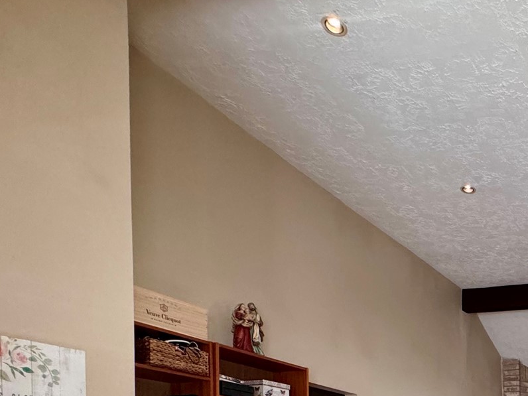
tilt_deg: -0.5
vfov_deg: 32.5
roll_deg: +0.7
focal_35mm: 36
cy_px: 480
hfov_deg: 38.3
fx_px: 549
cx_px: 631
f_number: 2.2
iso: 250
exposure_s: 1/120
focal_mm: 2.22
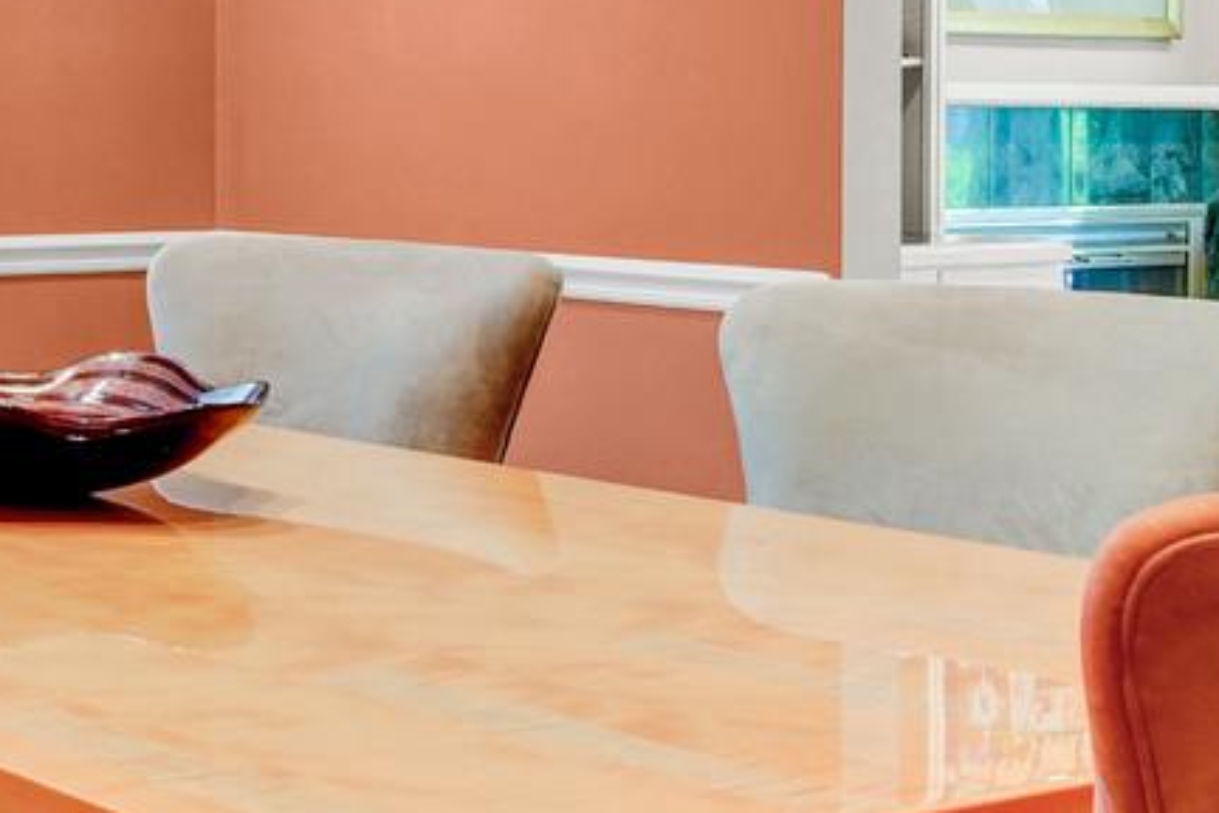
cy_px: 169
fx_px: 2404
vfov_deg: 19.0
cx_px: -327
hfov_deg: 25.0
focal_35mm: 71
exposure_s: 1/6
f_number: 8
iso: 200
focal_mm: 10
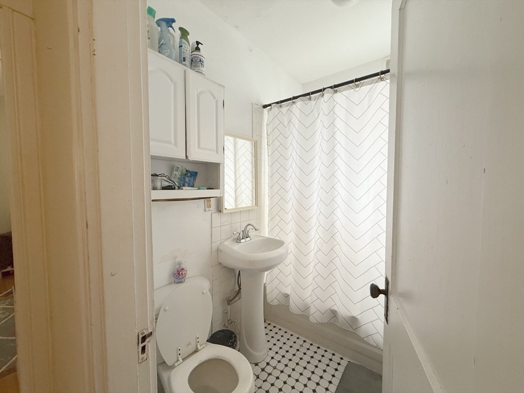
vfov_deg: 85.7
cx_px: 262
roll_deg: -0.5
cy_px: 196
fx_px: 212
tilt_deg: -1.9
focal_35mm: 14
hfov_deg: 102.1
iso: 200
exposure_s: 1/60
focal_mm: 2.22
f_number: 2.2
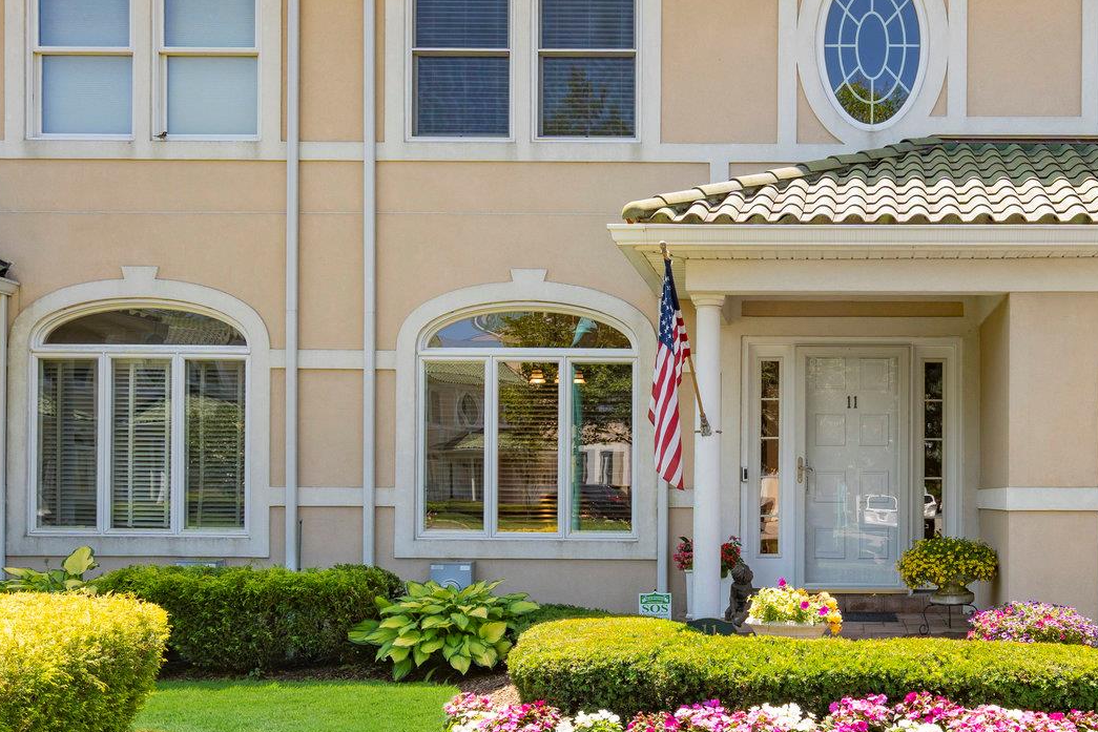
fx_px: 1220
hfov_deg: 46.8
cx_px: 814
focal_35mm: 40
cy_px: 477
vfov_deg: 33.2
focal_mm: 22
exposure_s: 1/500
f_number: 5.6
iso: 320
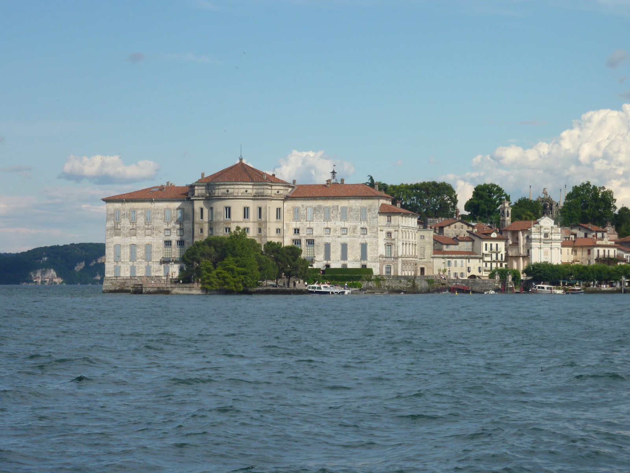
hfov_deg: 17.7
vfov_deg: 13.3
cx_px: 315
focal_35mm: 111
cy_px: 236
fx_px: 2020
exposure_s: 1/500
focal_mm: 18.2
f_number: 5.6
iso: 80
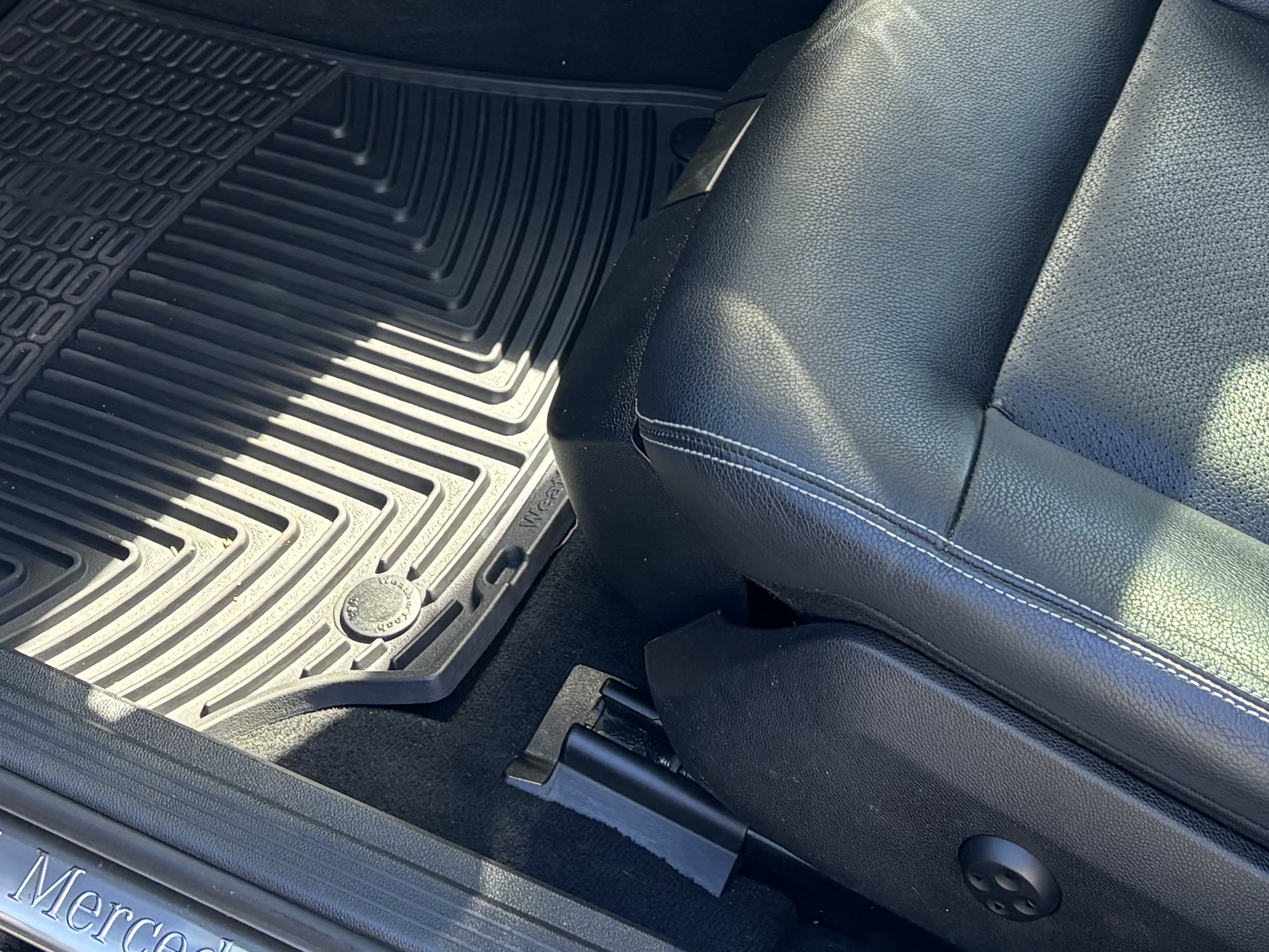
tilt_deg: -31.2
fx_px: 2749
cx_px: 515
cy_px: -339
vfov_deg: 18.1
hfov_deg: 25.9
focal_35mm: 75
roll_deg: +2.5
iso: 64
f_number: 1.6
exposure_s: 1/121
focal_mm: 5.96
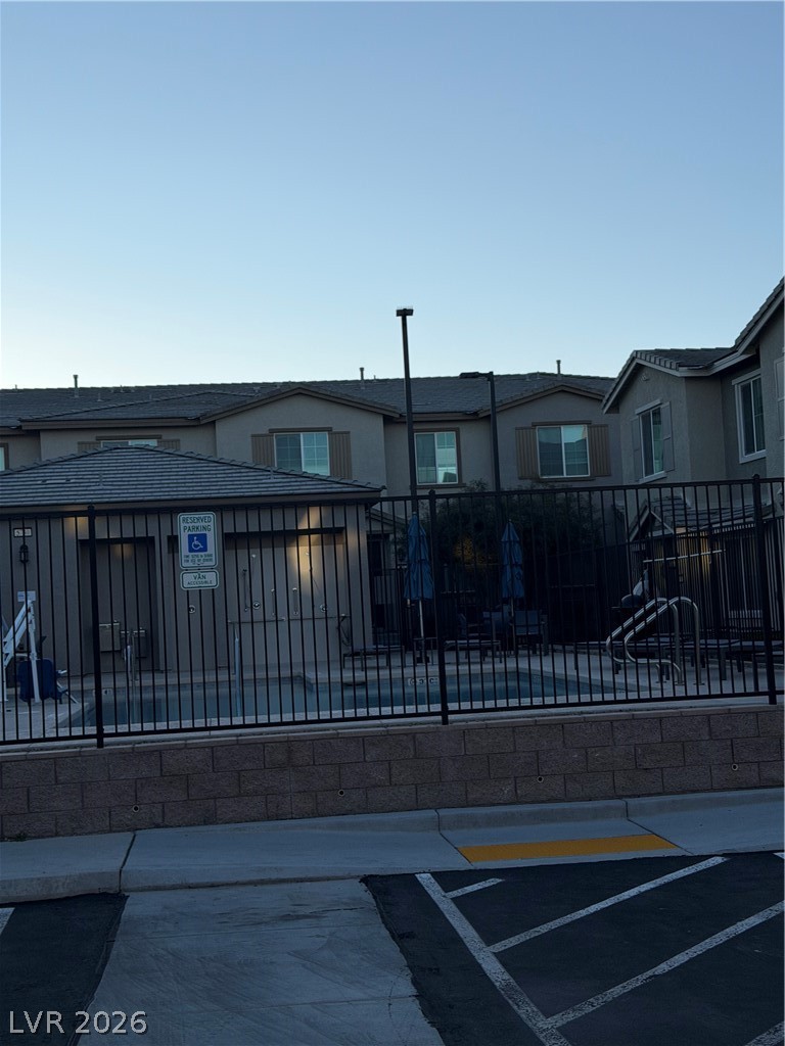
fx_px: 1451
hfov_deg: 30.3
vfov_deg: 39.7
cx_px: 392
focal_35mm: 48
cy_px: 523
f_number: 1.78
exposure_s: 1/2577
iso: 64
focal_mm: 6.76
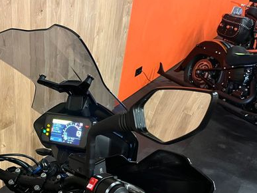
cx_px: 47
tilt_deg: -33.4
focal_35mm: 43
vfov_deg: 32.9
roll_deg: -1.5
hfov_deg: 41.7
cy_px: 147
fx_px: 319
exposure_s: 1/25
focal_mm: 5.1
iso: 500
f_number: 1.6
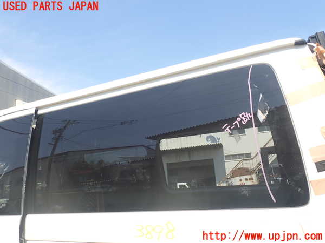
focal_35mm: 30
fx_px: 282
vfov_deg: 46.8
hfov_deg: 60.0
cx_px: 162
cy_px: 122
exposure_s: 1/640
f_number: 3.2
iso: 100
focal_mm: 5.4
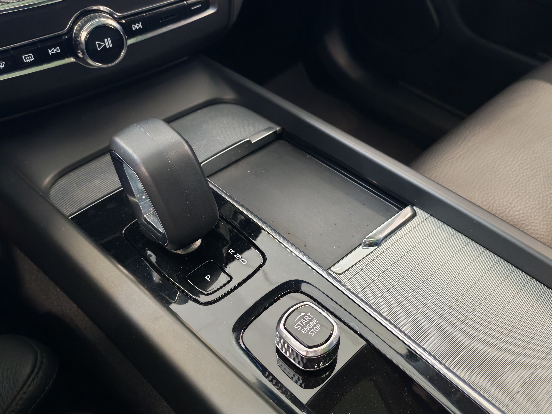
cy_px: 207
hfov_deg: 58.4
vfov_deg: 45.4
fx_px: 494
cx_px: 276
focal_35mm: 31
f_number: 1.9
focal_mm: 6.12
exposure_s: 1/50
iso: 1000
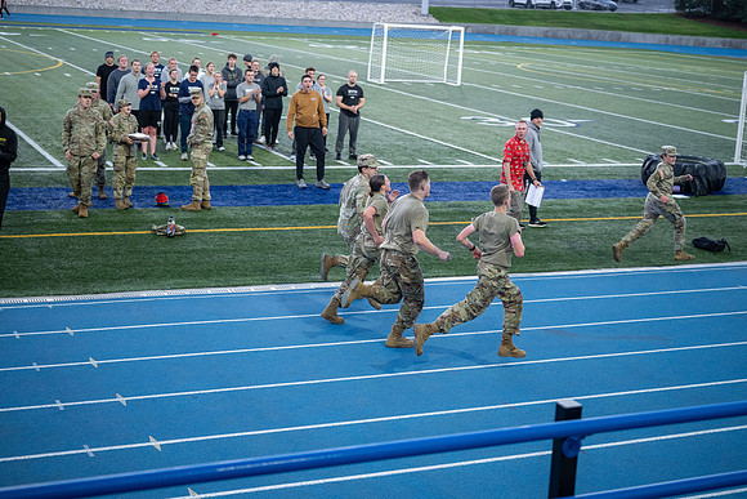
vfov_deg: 24.2
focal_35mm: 56
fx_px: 1163
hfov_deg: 35.6
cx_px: 390
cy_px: 217
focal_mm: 44
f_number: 2.8
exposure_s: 1/400
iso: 1250
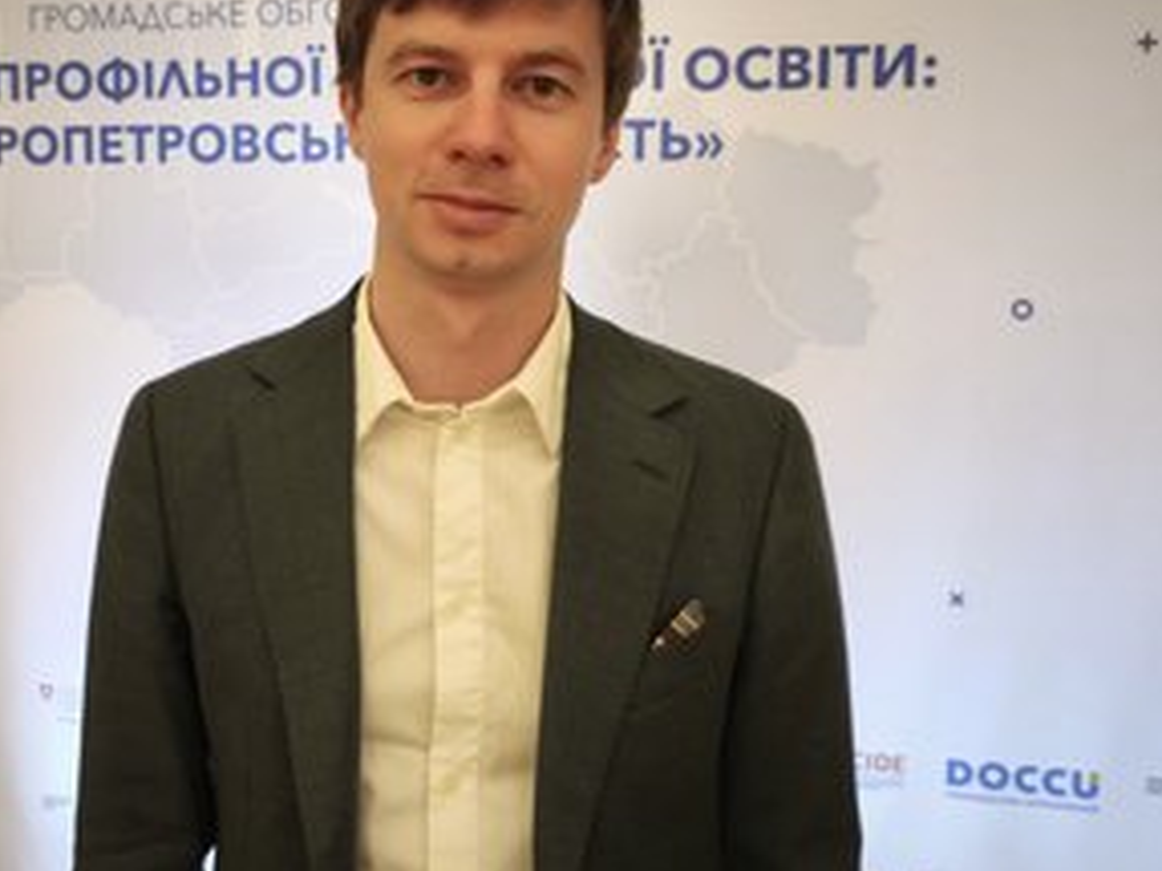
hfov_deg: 41.0
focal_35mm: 46
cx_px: 445
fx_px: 1543
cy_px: 393
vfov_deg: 31.5
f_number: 1.7
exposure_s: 1/120
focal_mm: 5.35
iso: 200
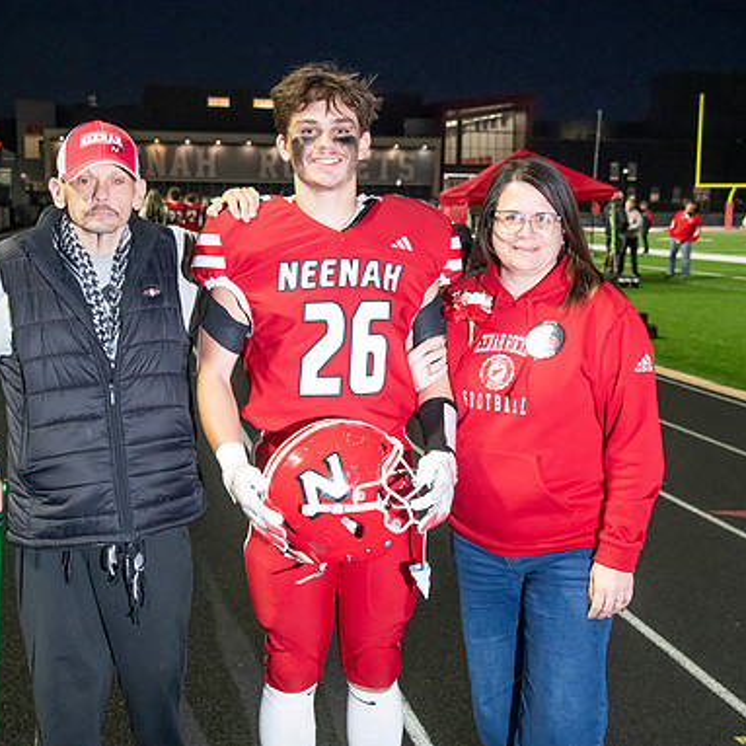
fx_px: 1317
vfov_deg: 31.6
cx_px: 351
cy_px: 373
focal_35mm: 54
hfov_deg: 31.6
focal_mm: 42
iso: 5000
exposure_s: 1/160
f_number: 5.6
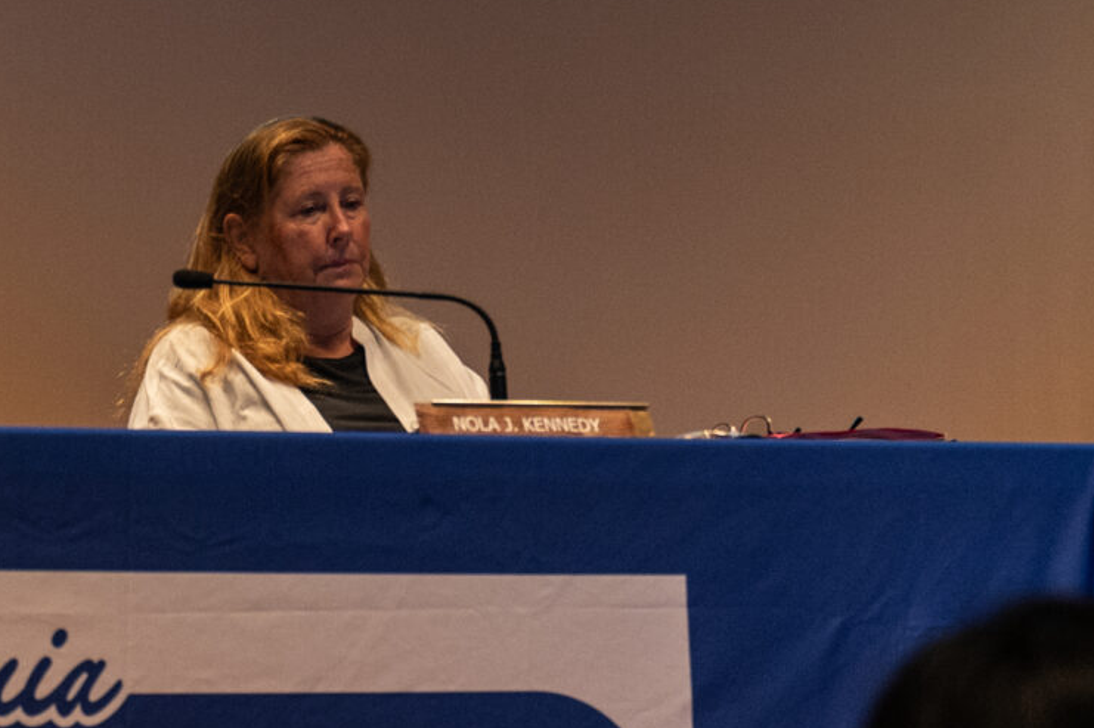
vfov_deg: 9.0
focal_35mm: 152
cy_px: 219
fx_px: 4616
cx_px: 478
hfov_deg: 13.5
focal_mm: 44
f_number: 3.2
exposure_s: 1/200
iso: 1600
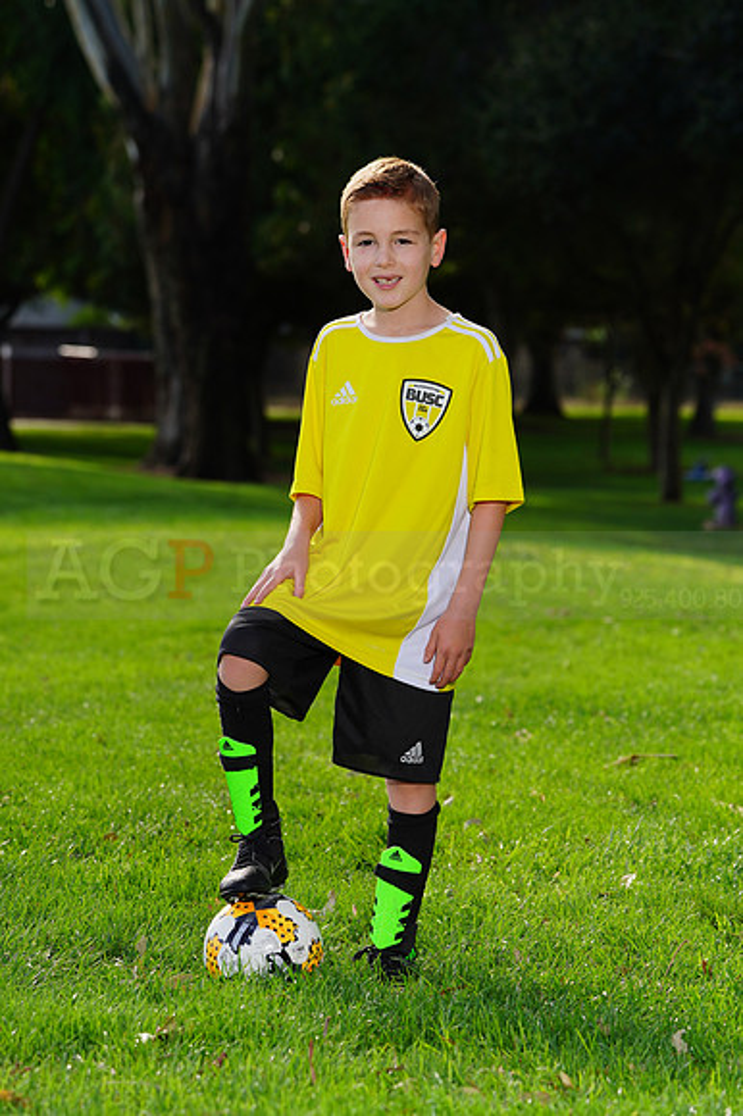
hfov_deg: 8.8
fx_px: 4835
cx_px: 372
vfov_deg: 13.2
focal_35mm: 156
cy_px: 558
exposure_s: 1/200
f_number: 8
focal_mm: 156
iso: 125
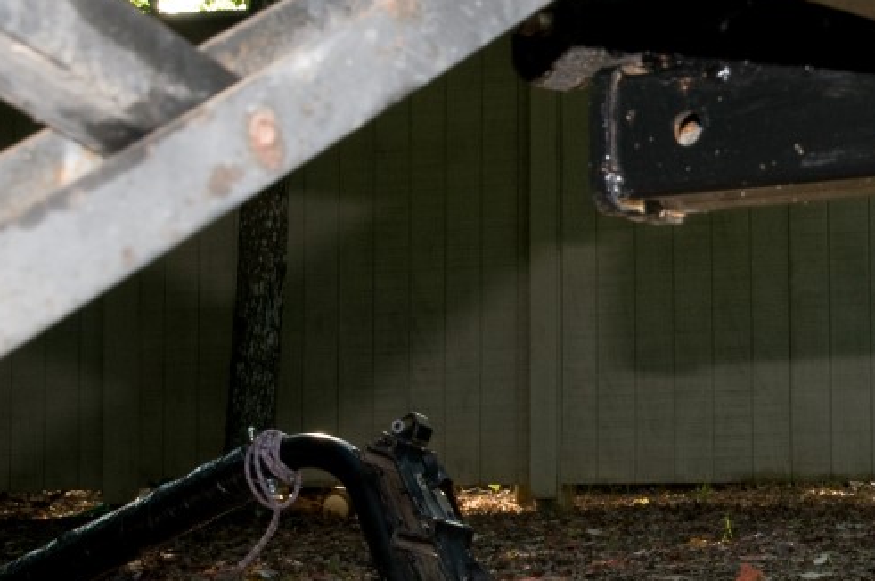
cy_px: 274
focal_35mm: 106
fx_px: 2573
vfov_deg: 12.9
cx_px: 991
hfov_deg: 18.5
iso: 400
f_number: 9
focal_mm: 30
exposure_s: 1/60
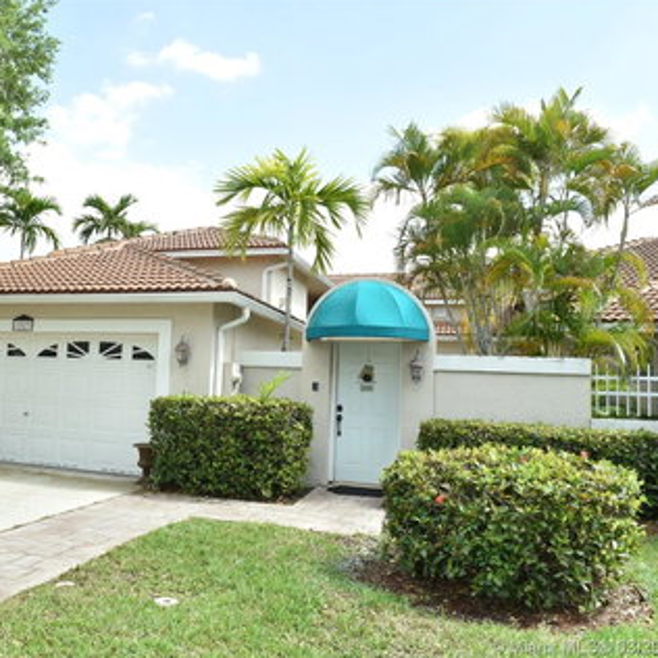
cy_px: 327
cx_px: 194
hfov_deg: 51.1
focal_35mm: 31
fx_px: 667
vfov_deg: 52.5
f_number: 8
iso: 200
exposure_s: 1/125
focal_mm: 24
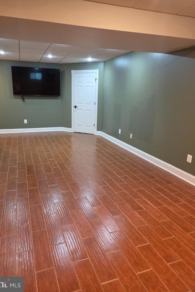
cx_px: 86
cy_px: 146
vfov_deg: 73.7
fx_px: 195
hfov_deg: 53.0
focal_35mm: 24
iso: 800
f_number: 1.8
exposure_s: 1/120
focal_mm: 5.4
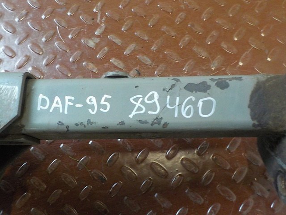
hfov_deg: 60.0
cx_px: 143
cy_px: 108
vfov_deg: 46.8
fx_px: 248
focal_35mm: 30
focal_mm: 4.1
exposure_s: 1/30
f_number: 3.3
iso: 400
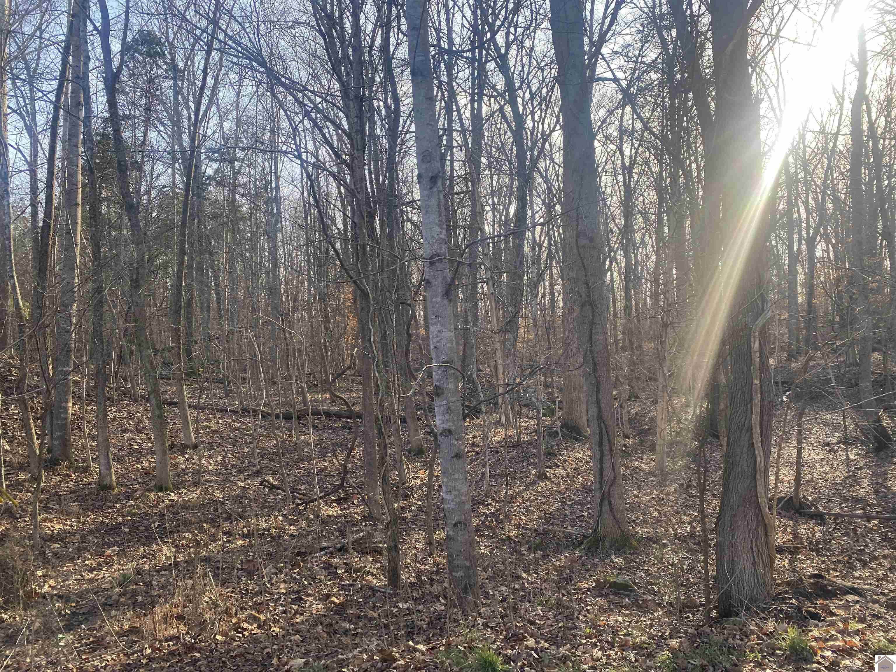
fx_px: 673
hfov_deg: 67.3
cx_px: 448
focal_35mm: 26
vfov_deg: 53.1
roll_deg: +3.1
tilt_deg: +1.7
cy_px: 336
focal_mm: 4.25
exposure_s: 1/481
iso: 32
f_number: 1.8
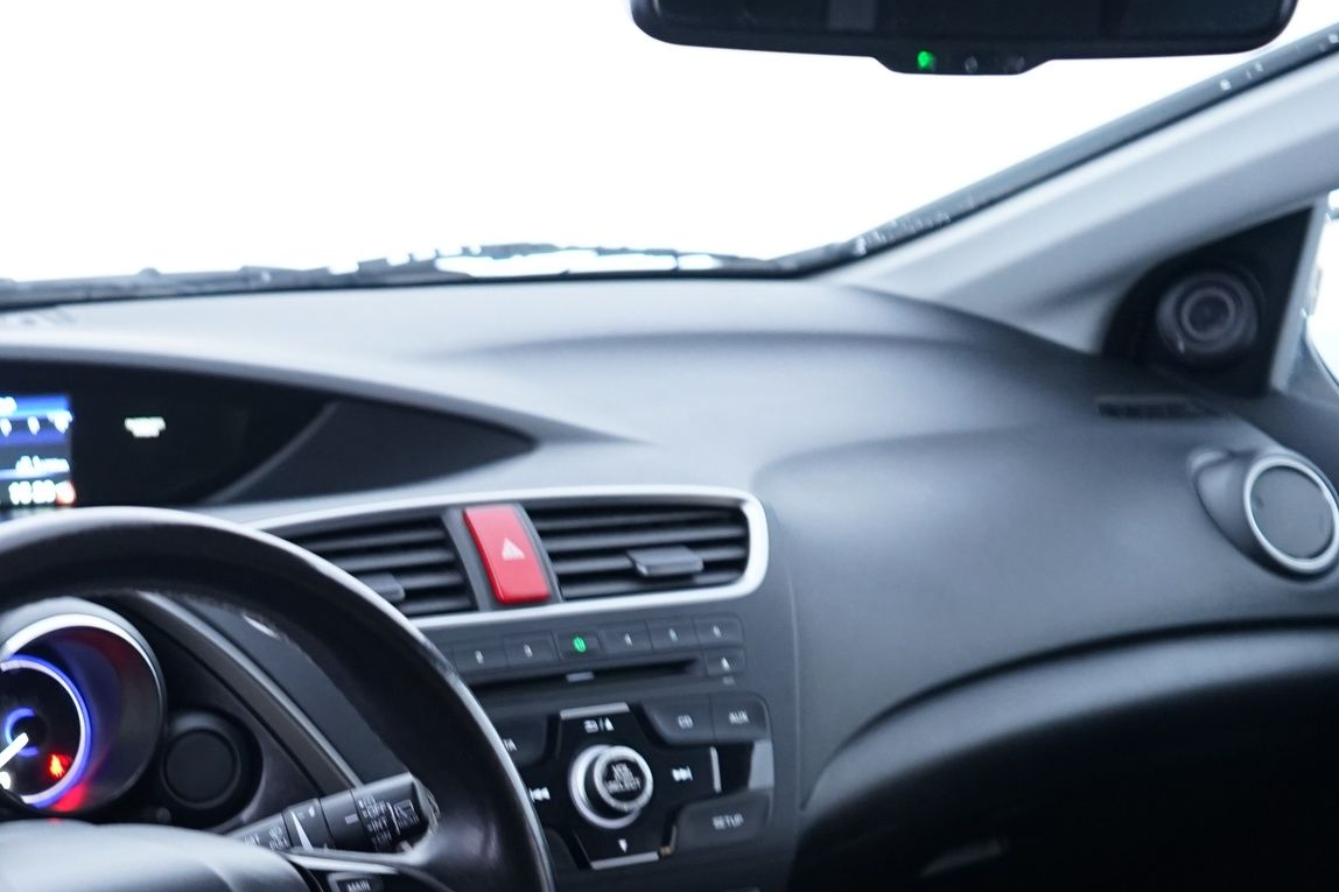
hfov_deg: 31.7
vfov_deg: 21.5
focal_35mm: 61
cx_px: 208
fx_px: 2268
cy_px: 884
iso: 1250
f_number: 3.5
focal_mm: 28
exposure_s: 1/10
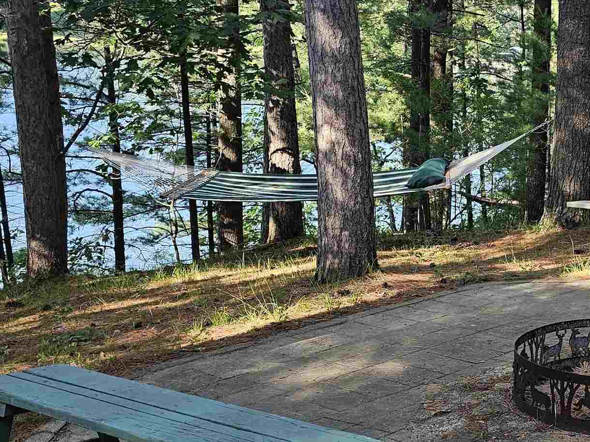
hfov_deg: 30.0
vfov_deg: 25.1
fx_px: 989
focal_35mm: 58
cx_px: 643
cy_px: 283
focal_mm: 6.3
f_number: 1.7
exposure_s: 1/180
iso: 40
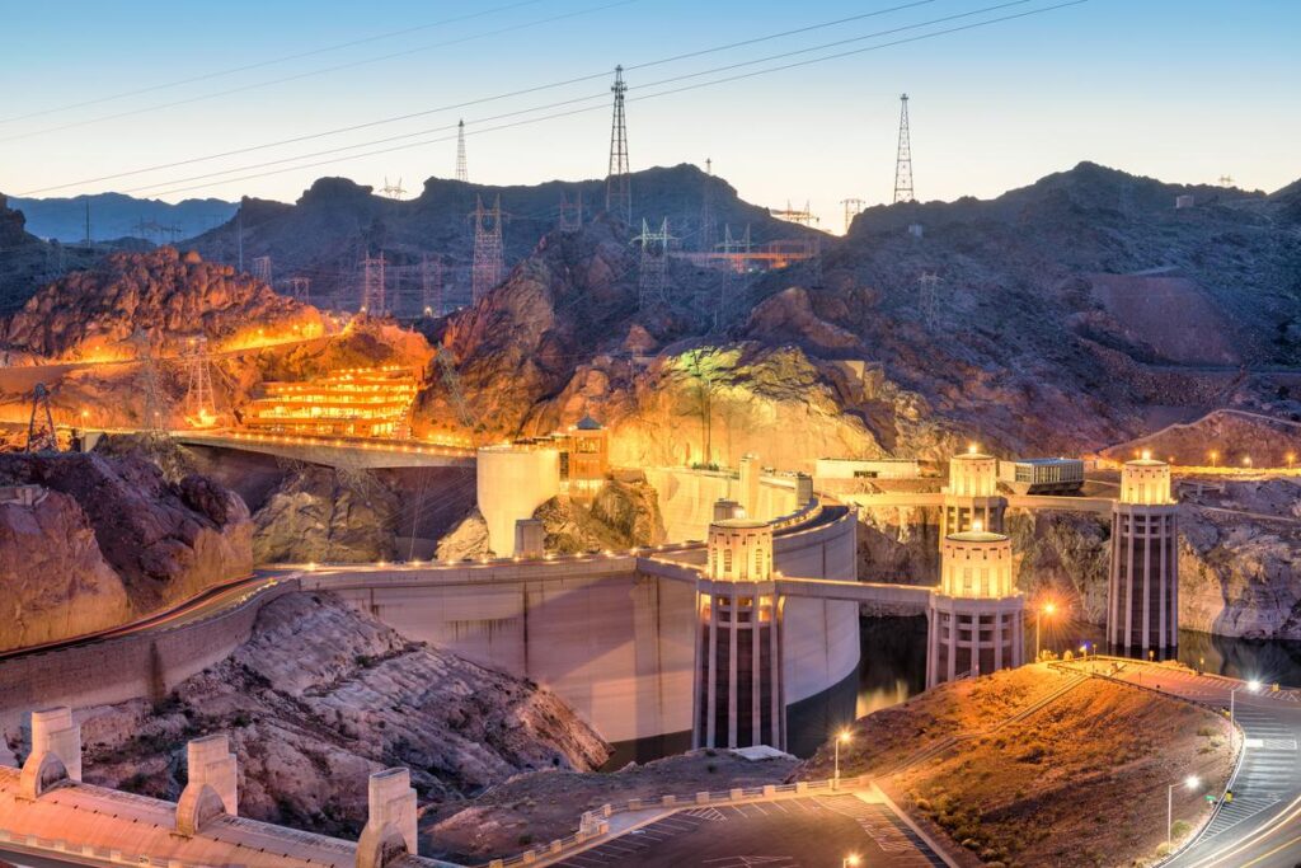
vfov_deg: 27.0
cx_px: 650
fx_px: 1807
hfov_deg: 39.6
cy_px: 434
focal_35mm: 50
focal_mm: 50
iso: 64
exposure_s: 30
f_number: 8
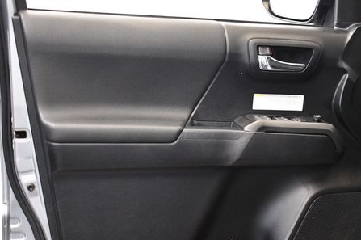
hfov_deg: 37.5
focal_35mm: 53
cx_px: 204
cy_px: 145
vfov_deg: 25.4
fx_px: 531
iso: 3600
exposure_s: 1/60
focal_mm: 25
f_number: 4
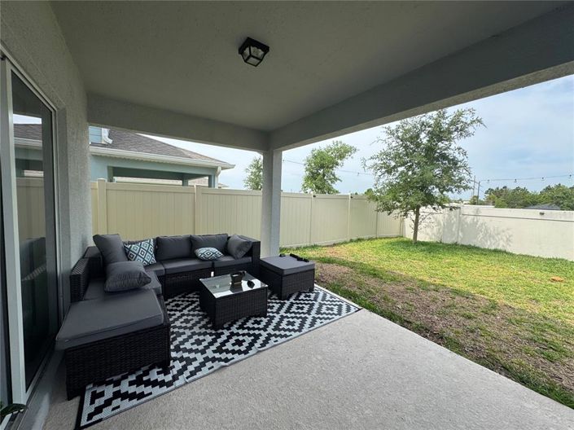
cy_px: 215
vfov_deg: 85.6
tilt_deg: -5.0
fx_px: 232
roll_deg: -2.0
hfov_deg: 102.1
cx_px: 287
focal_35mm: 14
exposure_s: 1/1198
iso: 50
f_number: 2.2
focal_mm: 2.22
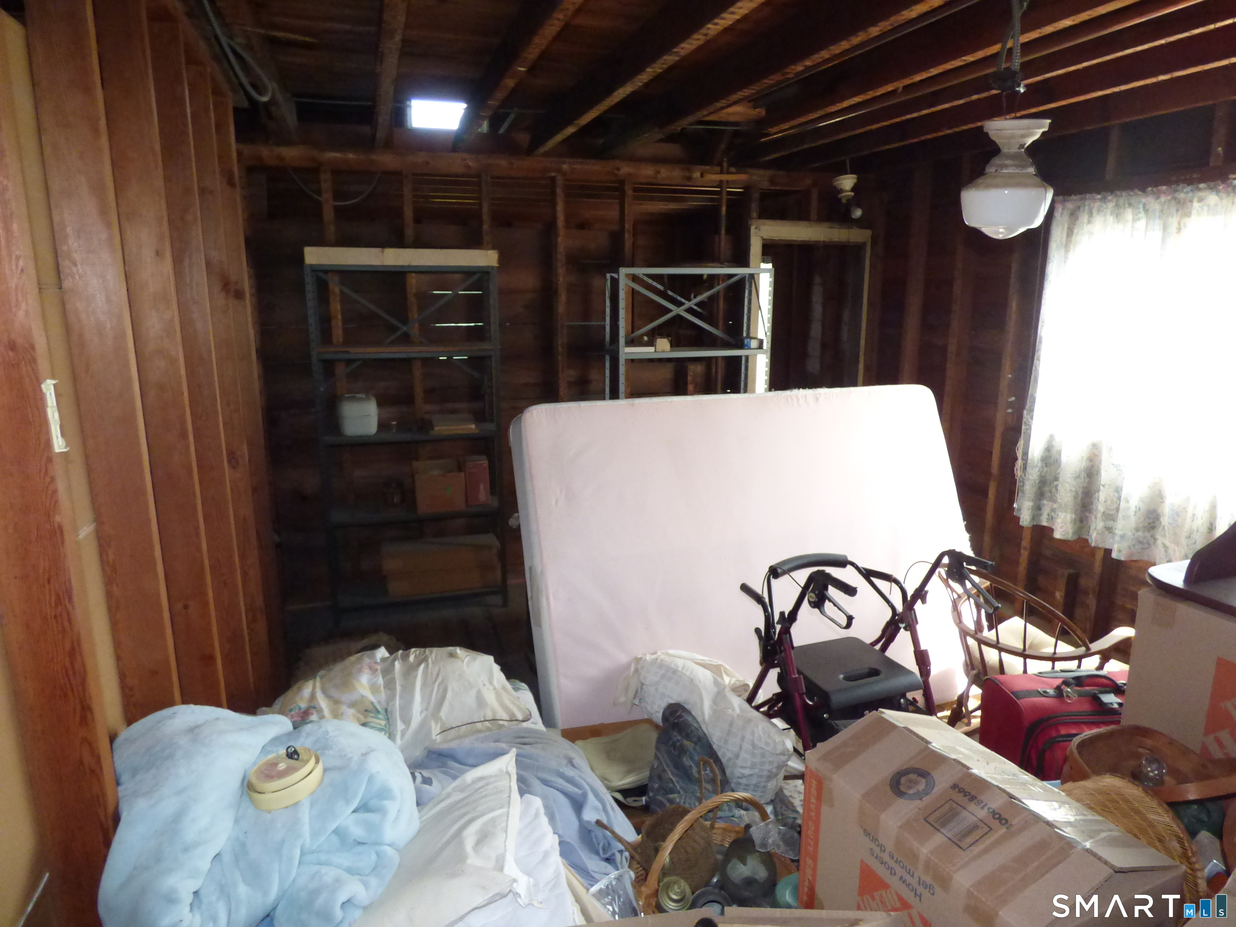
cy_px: 464
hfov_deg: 79.0
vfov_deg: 63.4
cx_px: 618
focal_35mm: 21
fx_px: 750
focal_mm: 3.7
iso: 800
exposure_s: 1/125
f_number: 2.8
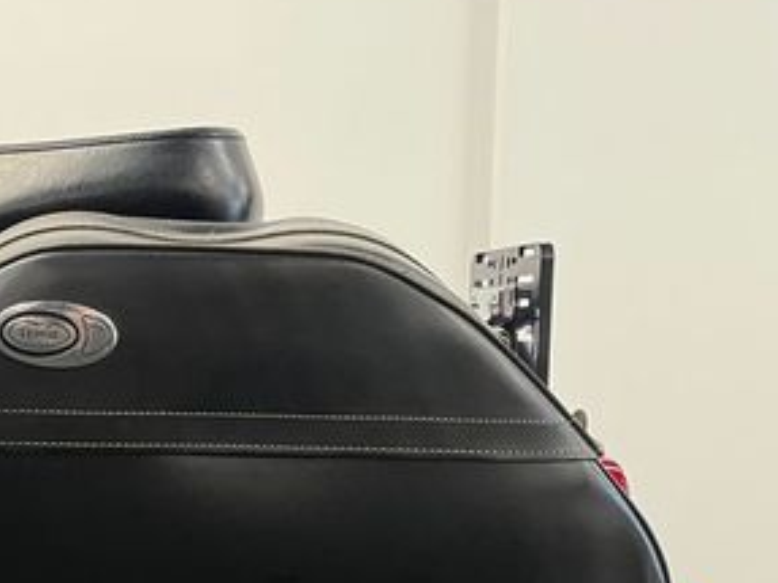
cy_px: 610
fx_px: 1303
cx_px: 149
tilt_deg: -6.2
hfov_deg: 32.3
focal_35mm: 58
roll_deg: +0.3
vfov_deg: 23.9
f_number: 1.6
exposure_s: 1/50
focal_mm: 5.1
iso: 200
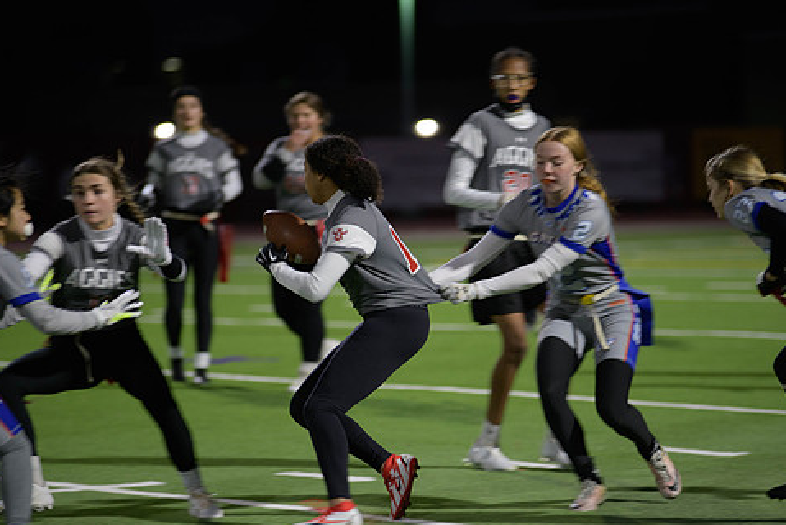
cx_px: 427
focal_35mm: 218
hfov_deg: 9.4
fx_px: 4762
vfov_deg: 6.3
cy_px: 314
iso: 720
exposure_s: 1/200
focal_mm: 180
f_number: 2.8
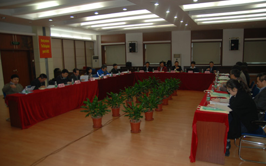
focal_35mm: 50
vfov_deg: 25.8
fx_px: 362
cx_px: 135
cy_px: 84
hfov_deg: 40.3
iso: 200
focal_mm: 32
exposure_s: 1/60
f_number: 2.8
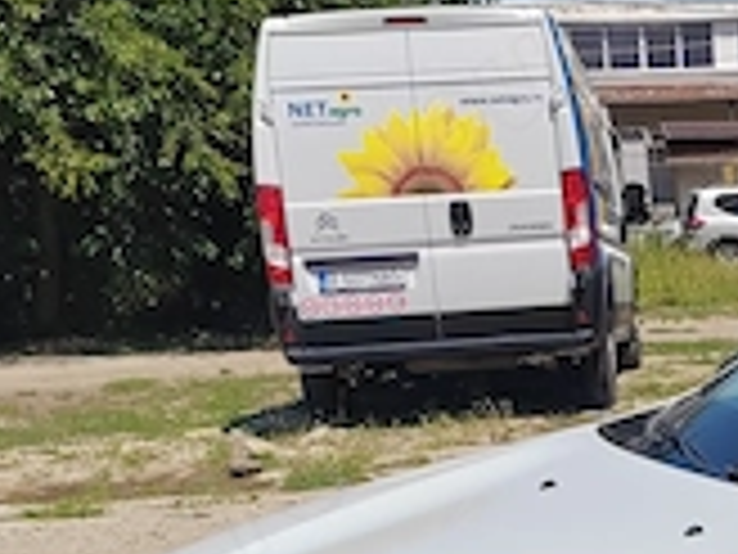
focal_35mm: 99
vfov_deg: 14.4
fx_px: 2111
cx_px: 1004
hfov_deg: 18.3
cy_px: 698
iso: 100
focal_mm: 5.52
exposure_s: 1/3500
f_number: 1.9
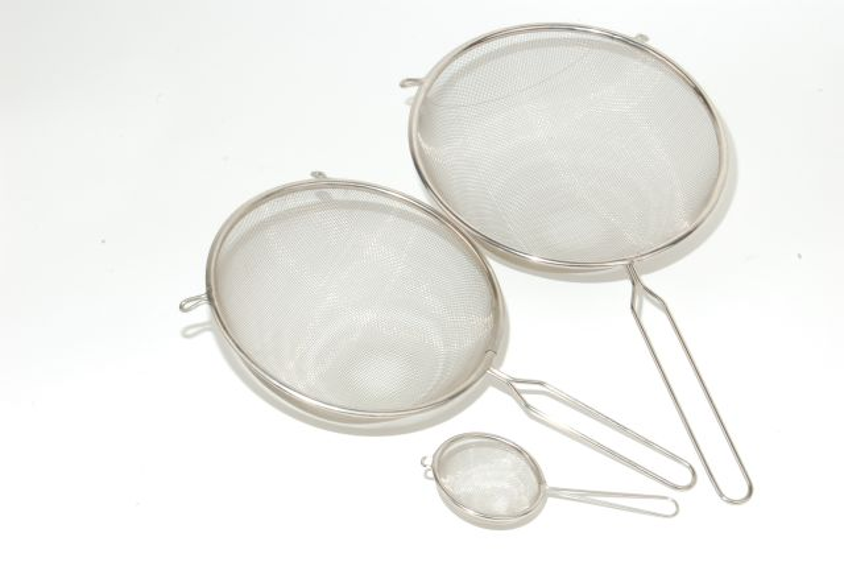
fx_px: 1933
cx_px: 422
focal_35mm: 82
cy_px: 281
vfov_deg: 16.5
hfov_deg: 24.6
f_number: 29
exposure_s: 1/125
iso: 200
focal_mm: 55
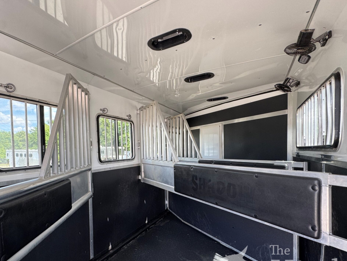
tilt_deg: -2.0
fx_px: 190
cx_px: 132
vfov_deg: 68.0
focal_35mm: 19
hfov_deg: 83.2
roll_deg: +1.1
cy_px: 156
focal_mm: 2.22
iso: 80
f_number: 2.2
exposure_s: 1/99
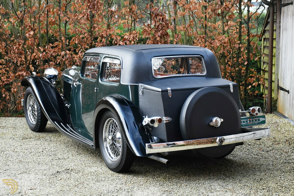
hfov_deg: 35.1
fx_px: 465
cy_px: 98
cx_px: 147
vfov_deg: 23.8
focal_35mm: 57
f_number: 4.2
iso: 900
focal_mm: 38
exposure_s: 1/125
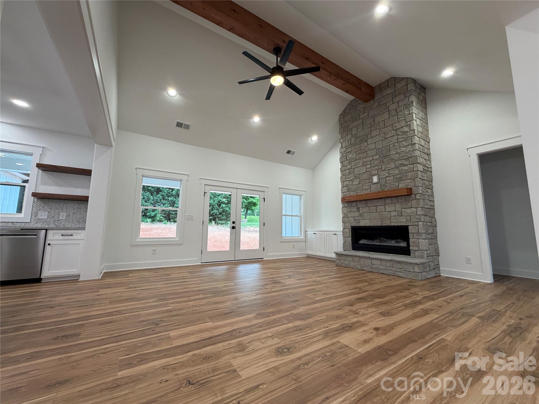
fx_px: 218
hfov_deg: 102.1
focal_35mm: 14
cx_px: 270
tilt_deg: +6.2
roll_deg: -0.7
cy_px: 202
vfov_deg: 85.7
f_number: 2.2
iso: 250
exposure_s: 1/120
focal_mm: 2.22
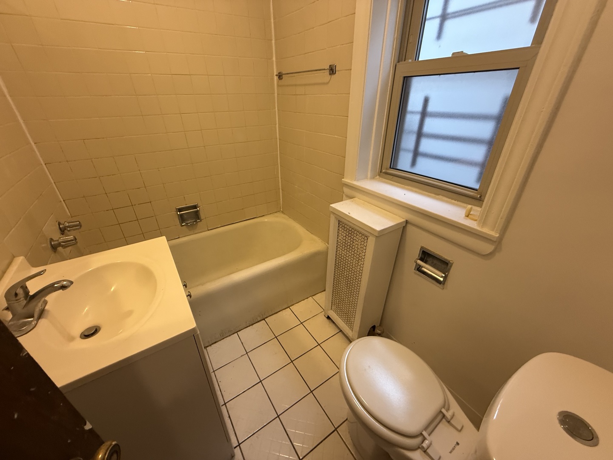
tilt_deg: -23.9
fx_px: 248
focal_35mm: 14
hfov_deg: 102.1
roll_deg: +1.8
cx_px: 306
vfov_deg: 85.7
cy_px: 230
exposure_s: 1/60
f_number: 2.2
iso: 250
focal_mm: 2.22
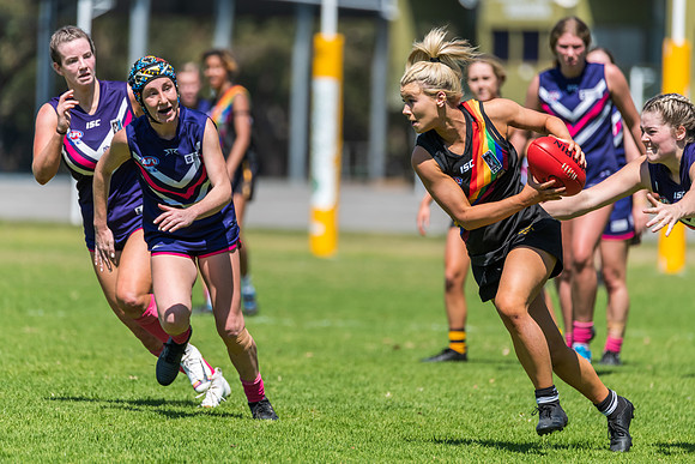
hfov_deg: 4.5
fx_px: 8882
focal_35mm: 460
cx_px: 348
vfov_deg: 3.0
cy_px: 232
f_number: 6.3
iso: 800
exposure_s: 1/3200
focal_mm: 460
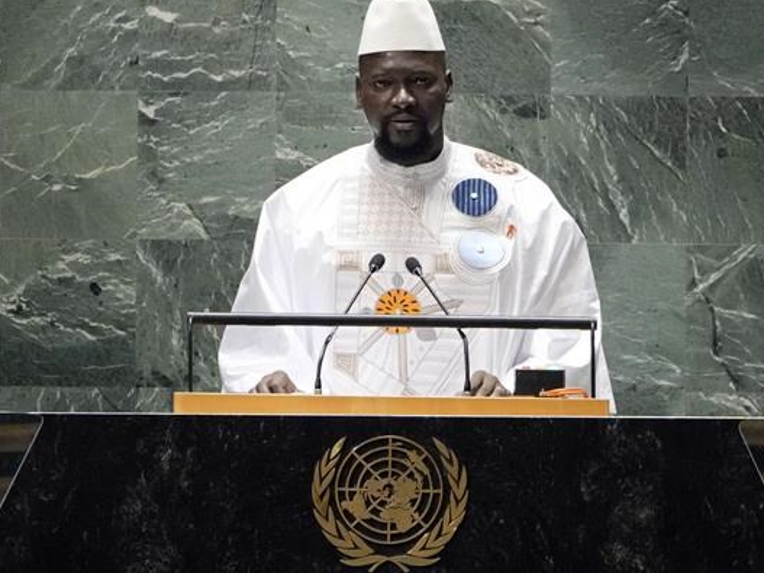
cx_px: 399
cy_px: 285
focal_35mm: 549
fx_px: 12114
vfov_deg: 2.7
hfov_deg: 3.6
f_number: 5.6
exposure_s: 1/160
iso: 6400
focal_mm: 309
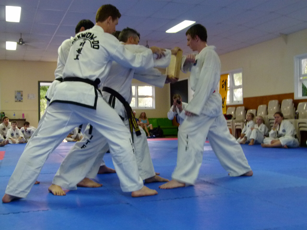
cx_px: 154
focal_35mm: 42
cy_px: 115
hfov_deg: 44.8
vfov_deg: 34.3
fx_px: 372
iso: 400
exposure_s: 1/30
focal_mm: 7.6
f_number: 3.2
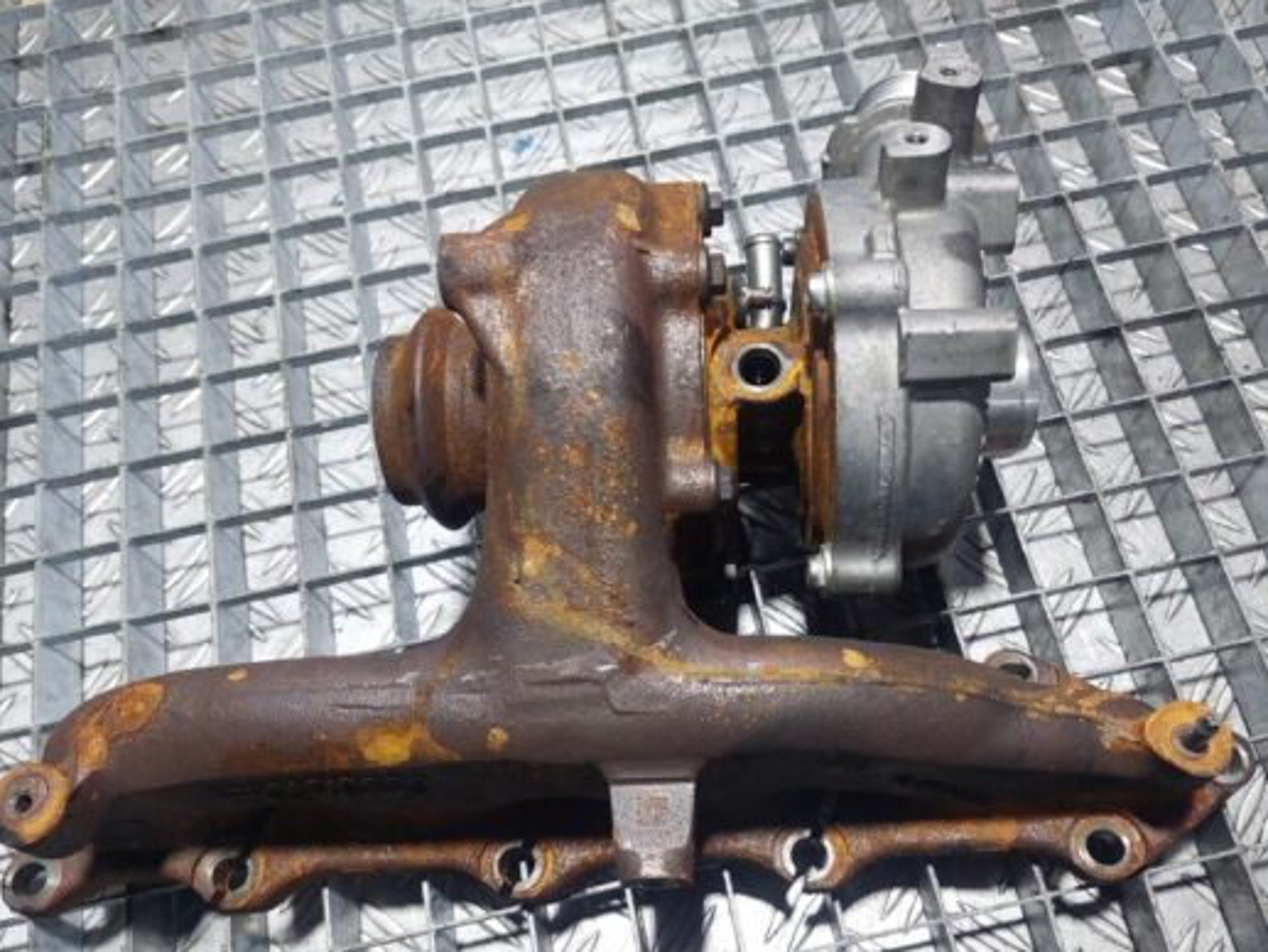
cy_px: 547
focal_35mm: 29
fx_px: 1063
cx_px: 692
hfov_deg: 61.5
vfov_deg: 48.1
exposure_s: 1/100
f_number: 1.8
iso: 320
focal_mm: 5.23
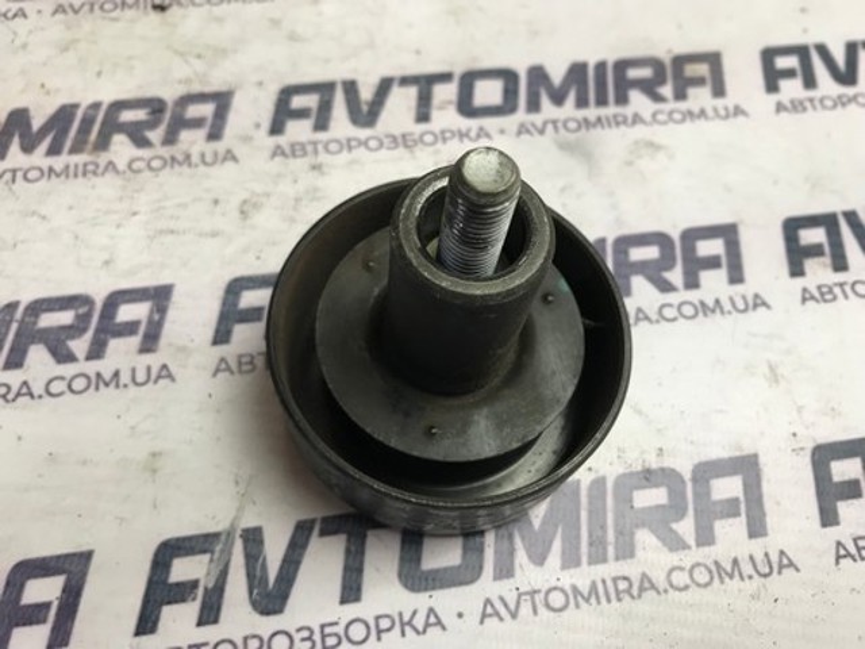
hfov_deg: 63.4
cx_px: 432
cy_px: 324
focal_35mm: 28
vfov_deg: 49.7
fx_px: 700
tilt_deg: -63.2
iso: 25
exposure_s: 1/33
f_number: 1.8
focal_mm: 3.99
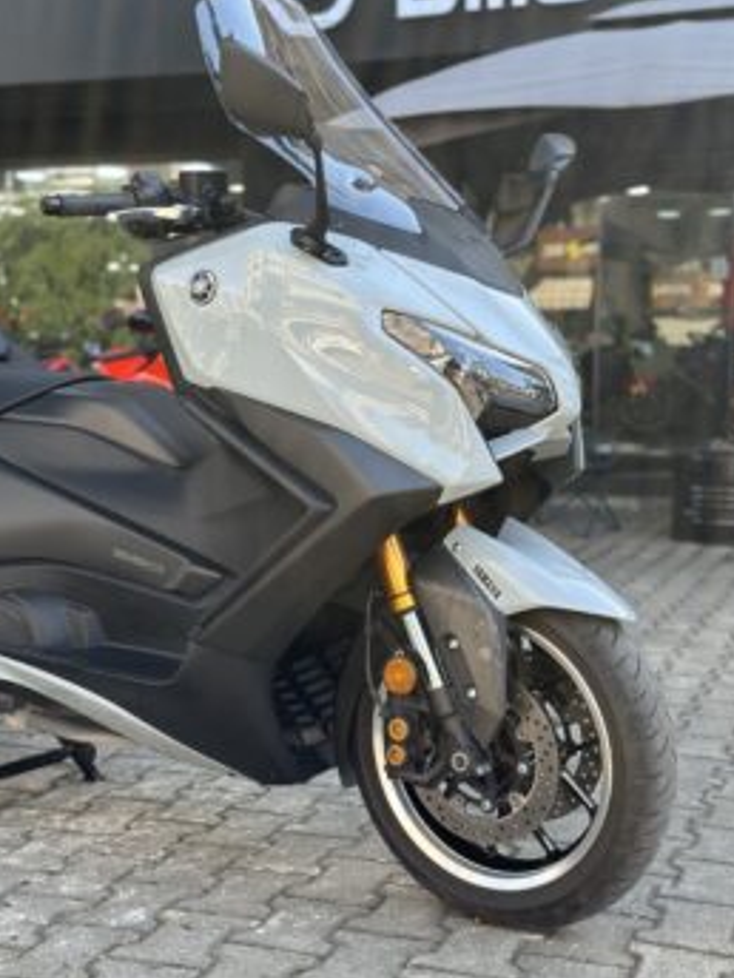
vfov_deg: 36.8
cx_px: 373
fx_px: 1470
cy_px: 473
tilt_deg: -4.1
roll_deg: -0.4
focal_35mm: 52
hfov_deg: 28.0
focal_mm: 6.86
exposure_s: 1/756
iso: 80
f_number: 1.78
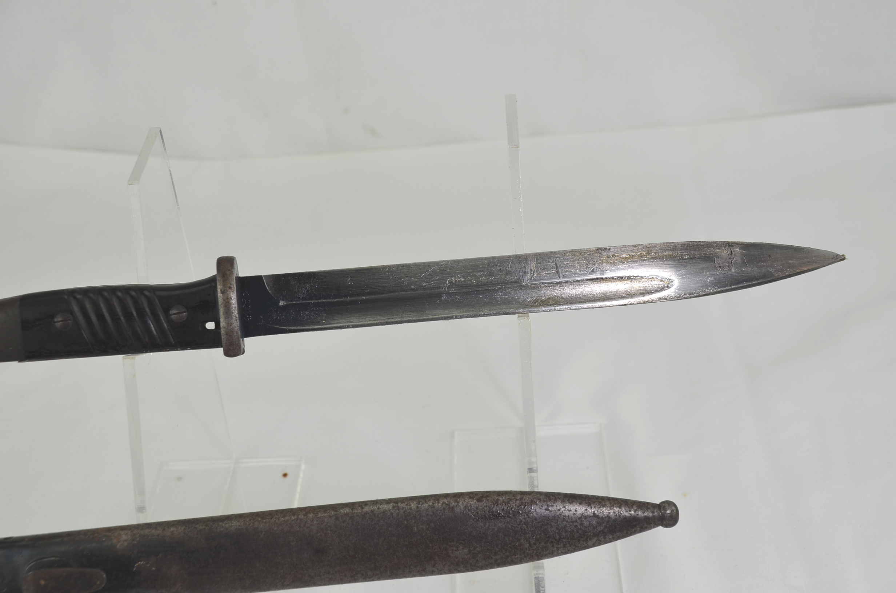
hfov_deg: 33.5
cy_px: 296
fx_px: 1490
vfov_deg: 22.5
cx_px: 448
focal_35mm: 60
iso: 200
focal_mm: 40
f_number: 6.3
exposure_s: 1/160
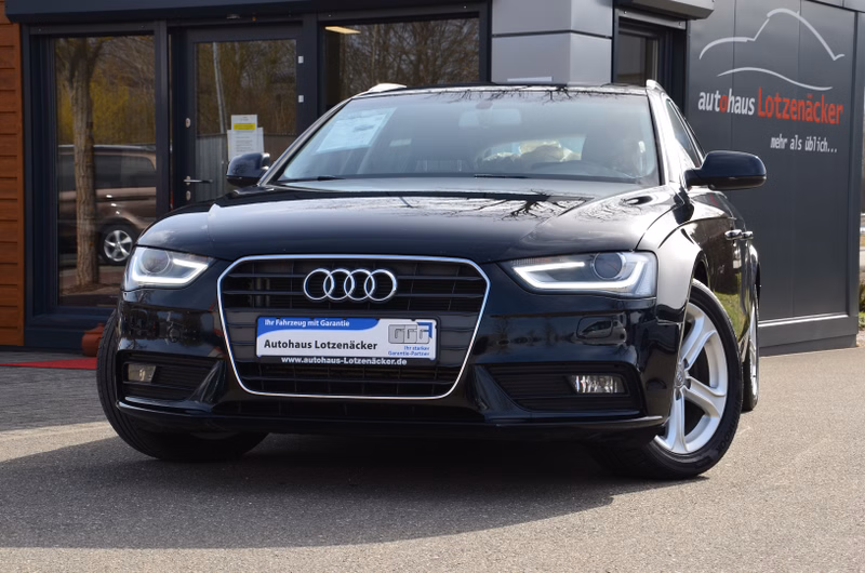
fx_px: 1798
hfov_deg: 27.0
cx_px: 432
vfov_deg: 18.1
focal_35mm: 75
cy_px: 286
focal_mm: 50
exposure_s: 1/125
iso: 160
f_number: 11
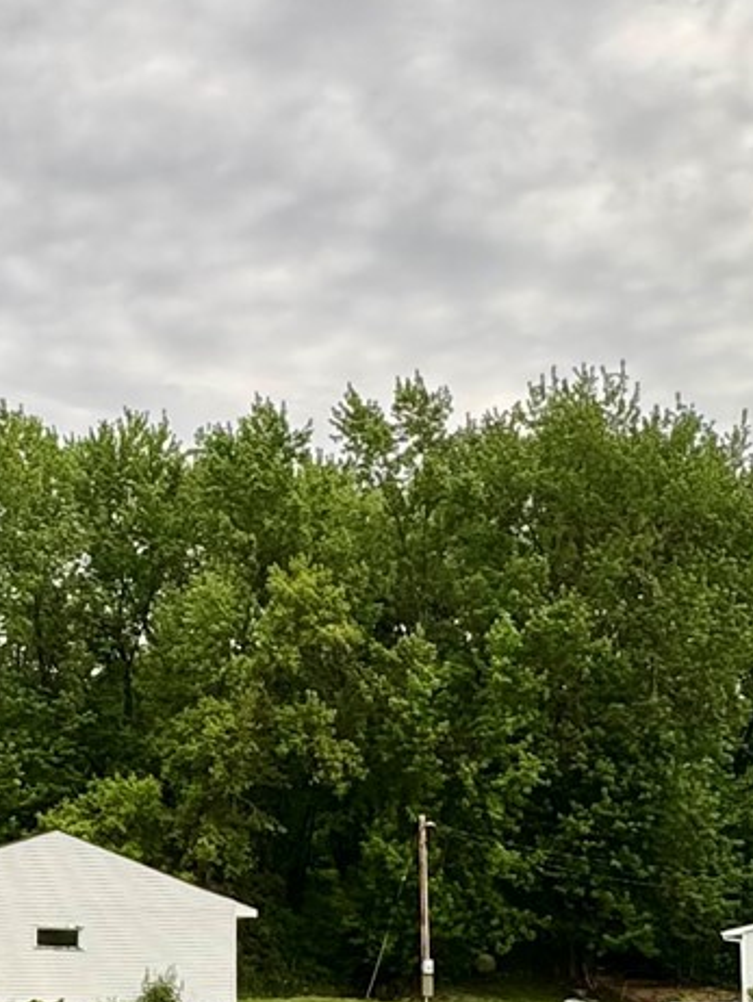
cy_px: 911
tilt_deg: +4.3
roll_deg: -0.4
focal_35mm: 62
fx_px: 1797
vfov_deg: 29.8
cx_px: -154
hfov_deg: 21.9
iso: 40
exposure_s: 1/158
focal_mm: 2.22
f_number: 2.2
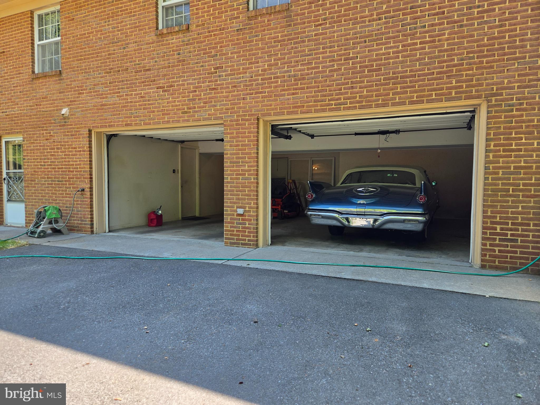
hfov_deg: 73.9
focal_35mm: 23
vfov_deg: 58.9
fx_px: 359
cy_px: 202
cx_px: 270
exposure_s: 1/756
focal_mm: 5.4
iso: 80
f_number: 1.8
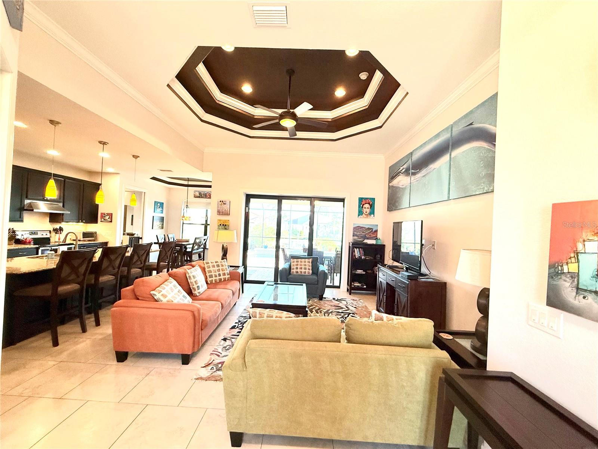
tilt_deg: +2.3
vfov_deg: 85.7
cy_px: 224
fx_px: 242
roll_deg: -2.6
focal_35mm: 14
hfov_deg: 102.1
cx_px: 299
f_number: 2.2
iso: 200
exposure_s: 1/120
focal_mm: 2.22
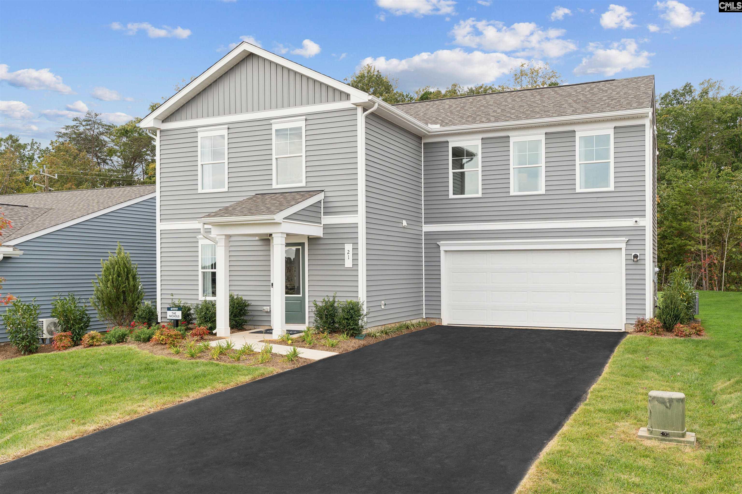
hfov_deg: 58.7
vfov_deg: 41.1
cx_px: 371
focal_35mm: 32
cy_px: 247
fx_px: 660
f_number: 8
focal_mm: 32
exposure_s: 1/160
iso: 200
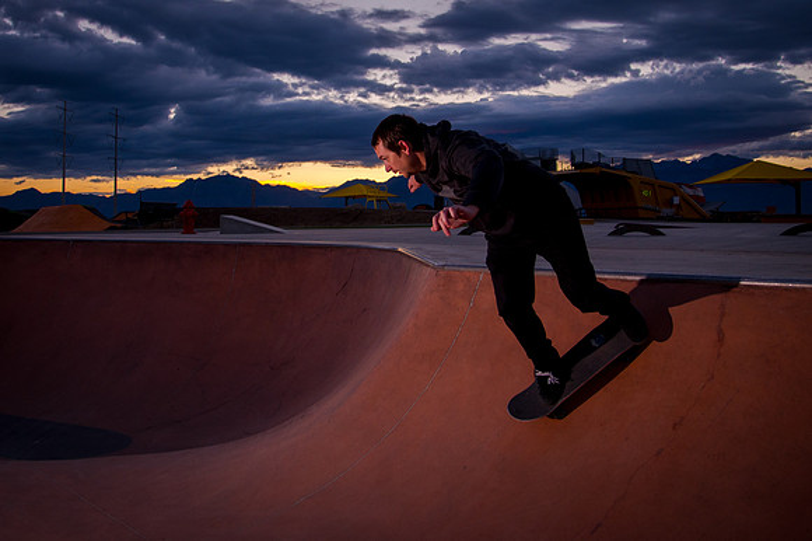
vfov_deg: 37.1
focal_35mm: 35
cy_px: 180
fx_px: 795
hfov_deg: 53.9
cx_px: 342
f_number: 4
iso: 640
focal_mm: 24
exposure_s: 1/500
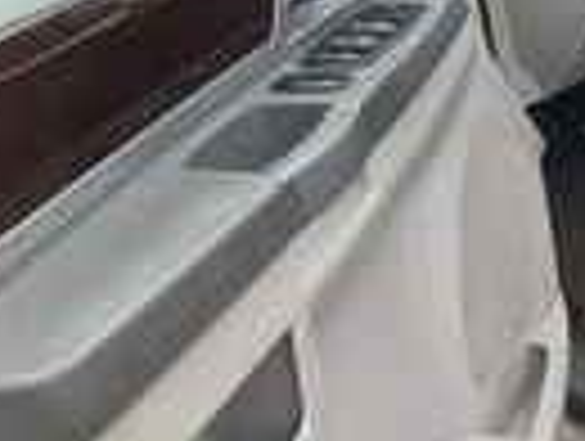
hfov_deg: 19.9
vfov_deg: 15.9
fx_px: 1507
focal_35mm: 89
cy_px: -104
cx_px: 792
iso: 25
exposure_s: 1/739
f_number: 1.8
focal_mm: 3
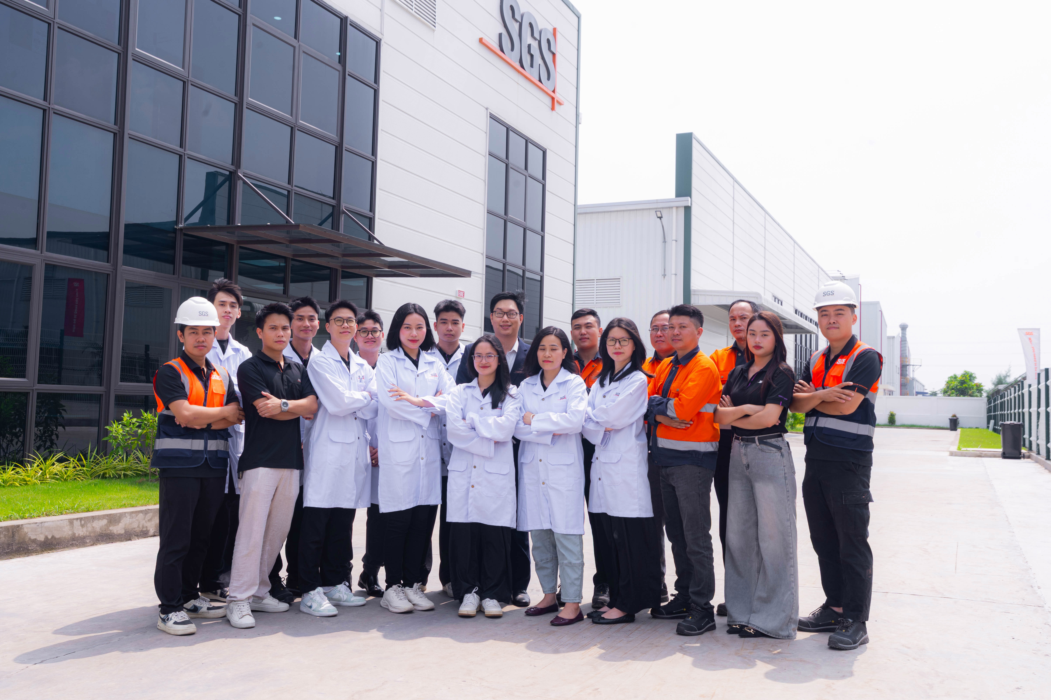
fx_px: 963
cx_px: 526
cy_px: 350
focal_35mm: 33
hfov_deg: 57.2
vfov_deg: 40.0
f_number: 13
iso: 100
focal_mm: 33
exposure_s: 1/60
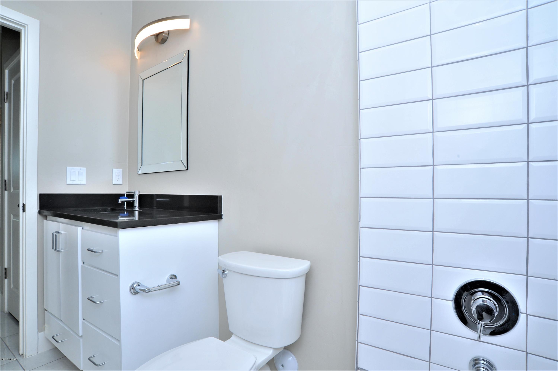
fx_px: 279
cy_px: 186
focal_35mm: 18
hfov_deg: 90.0
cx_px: 279
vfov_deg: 67.3
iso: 640
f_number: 16
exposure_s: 1/50
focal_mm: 18
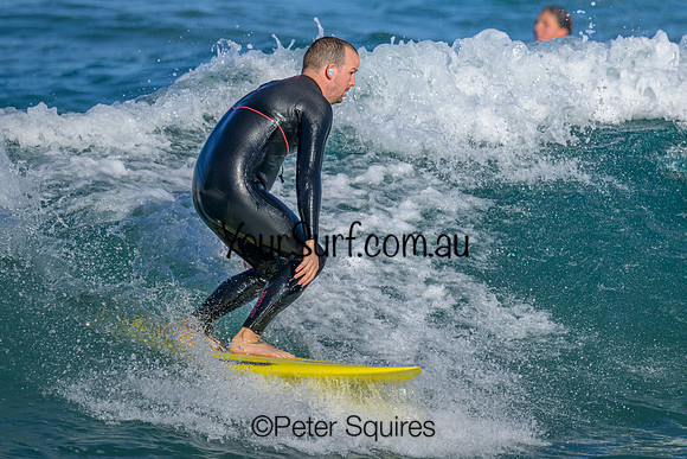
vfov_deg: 1.3
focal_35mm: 1099
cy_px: 144
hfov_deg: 1.9
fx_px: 20971
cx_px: 430
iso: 280
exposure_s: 1/2000
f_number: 8
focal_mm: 800
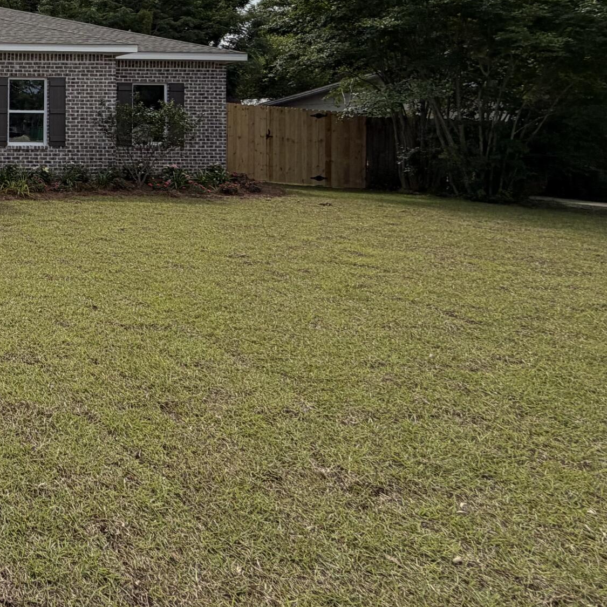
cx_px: -180
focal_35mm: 33
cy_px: 119
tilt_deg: +0.3
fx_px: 655
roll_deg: -0.5
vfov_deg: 47.0
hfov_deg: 34.9
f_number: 2.2
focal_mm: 2.22
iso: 25
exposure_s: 1/1613
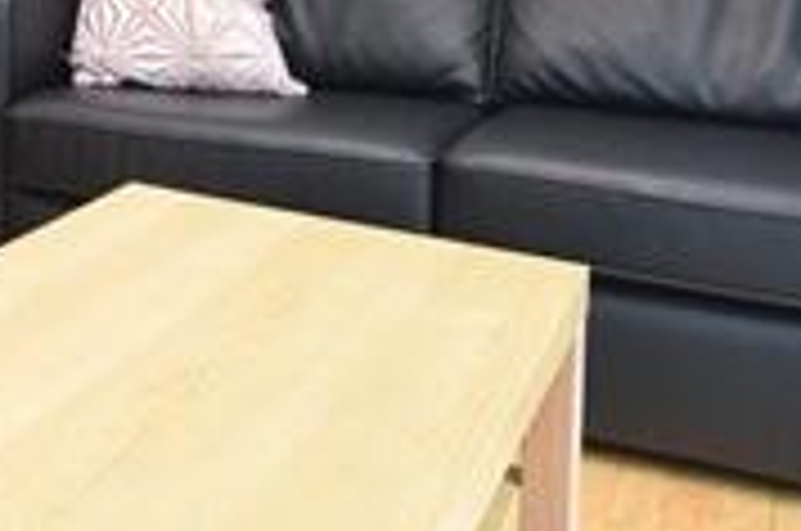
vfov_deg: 22.7
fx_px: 1199
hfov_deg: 32.1
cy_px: -126
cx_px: -104
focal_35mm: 54
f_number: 5
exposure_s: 1/100
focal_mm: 10
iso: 800
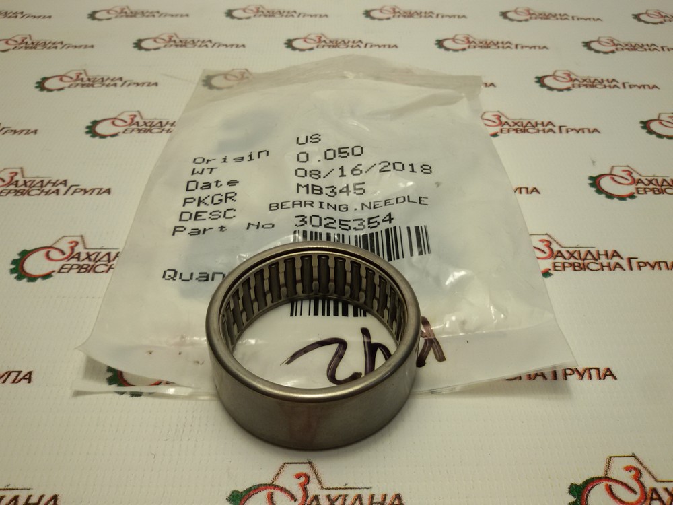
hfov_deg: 58.4
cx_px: 336
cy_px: 252
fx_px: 603
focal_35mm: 31
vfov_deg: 45.4
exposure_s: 1/100
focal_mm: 2.93
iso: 50
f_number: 2.4
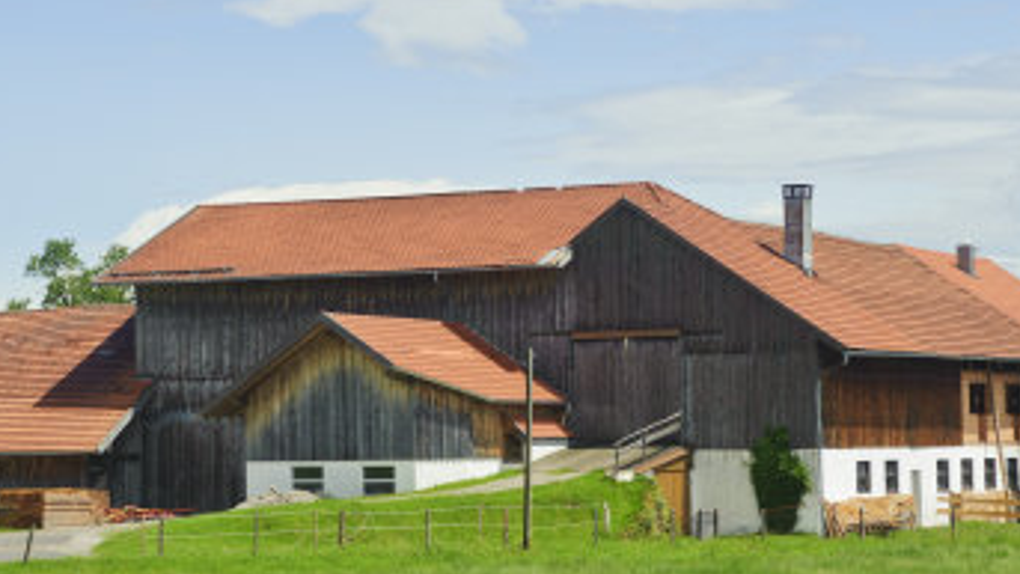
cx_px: 419
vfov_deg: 10.8
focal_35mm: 112
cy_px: 233
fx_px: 3029
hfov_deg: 19.1
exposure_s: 1/1000
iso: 400
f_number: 8
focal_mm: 60
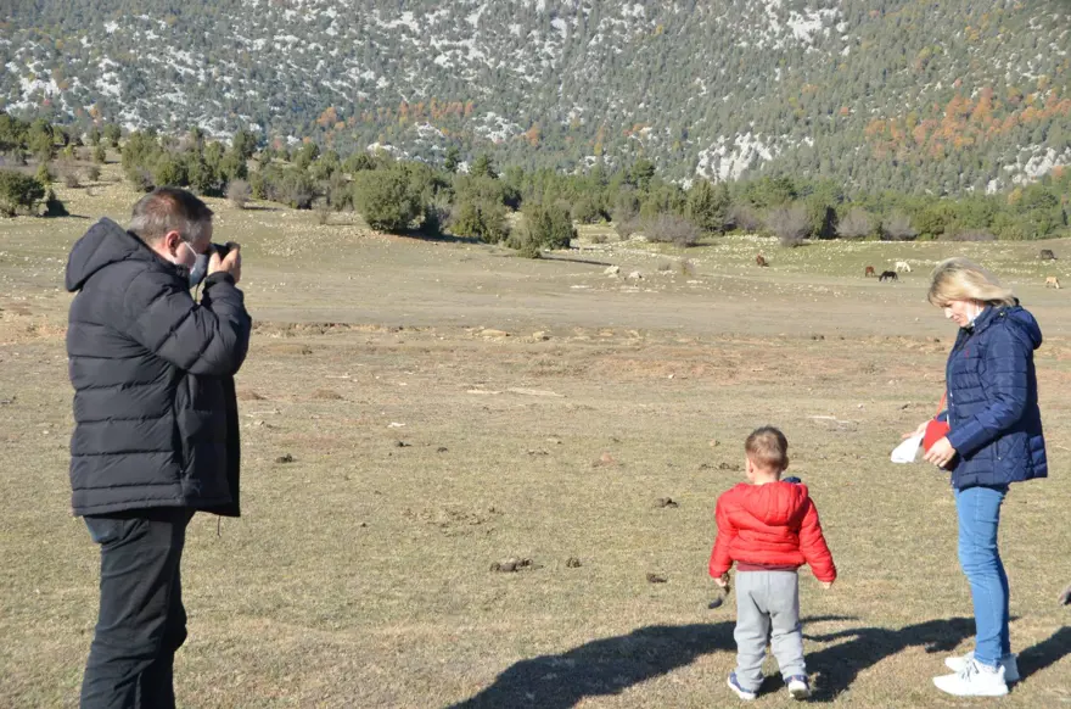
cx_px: 536
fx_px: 1558
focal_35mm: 52
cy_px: 354
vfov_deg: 25.6
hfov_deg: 37.9
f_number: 8
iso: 180
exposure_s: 1/250
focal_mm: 35
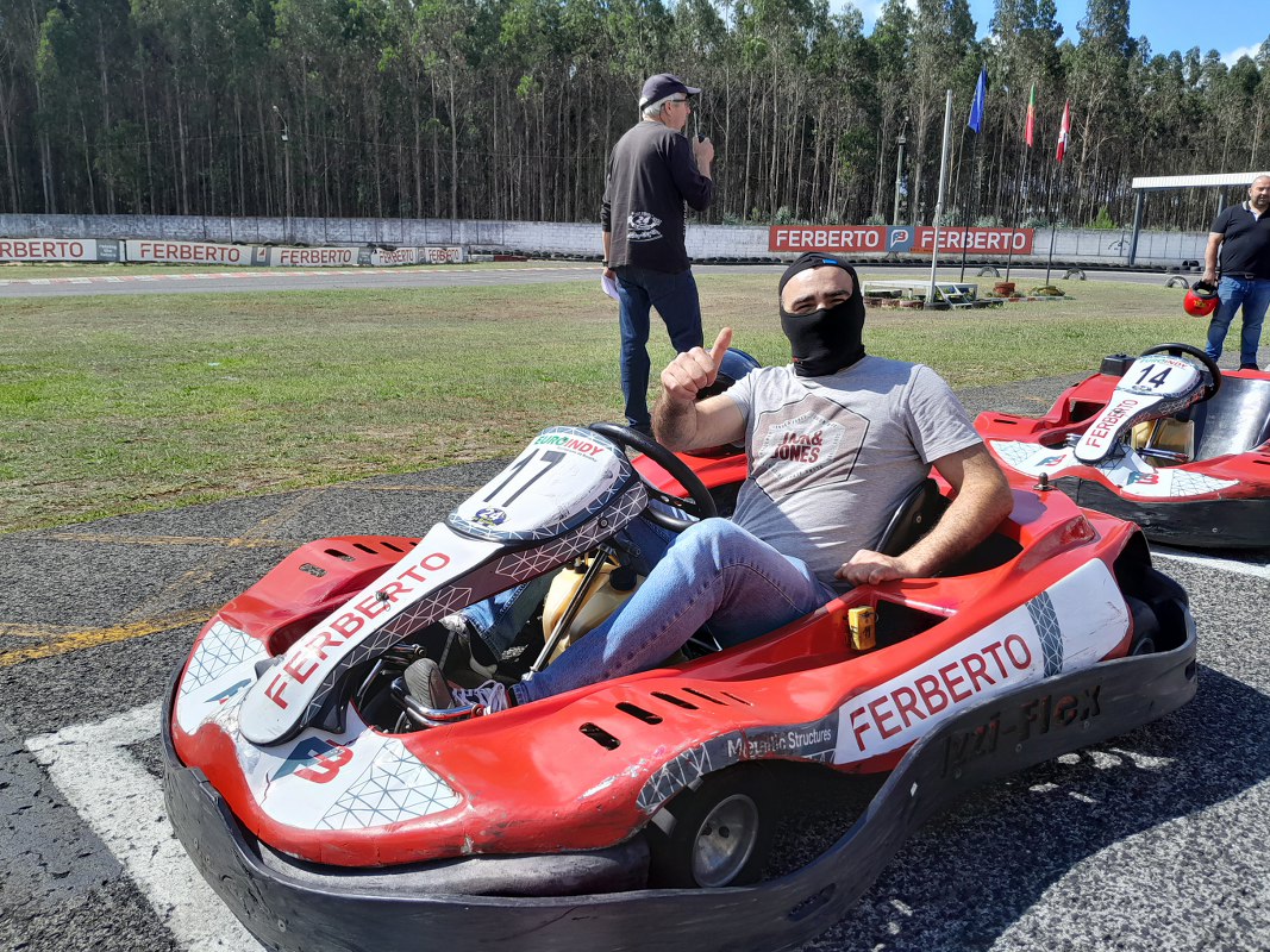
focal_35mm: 26
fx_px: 954
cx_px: 635
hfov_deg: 67.3
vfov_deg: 53.1
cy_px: 476
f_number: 1.8
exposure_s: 1/549
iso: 40
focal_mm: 3.98
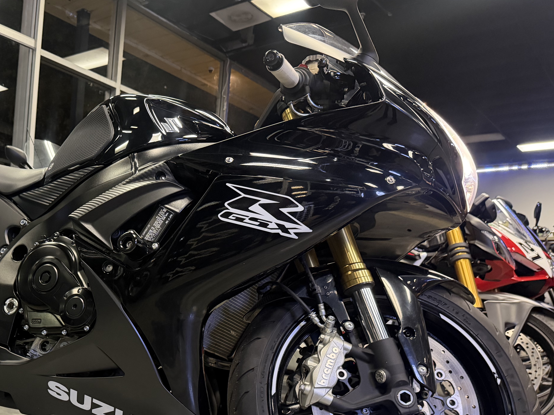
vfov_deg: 38.2
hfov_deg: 48.2
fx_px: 592
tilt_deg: -0.2
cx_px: 138
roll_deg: -4.5
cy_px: 283
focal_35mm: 37
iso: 800
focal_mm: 6.76
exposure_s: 1/40
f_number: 1.78
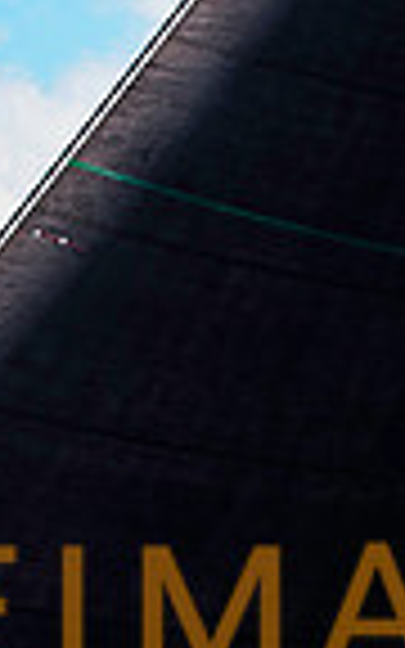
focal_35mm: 334
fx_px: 5898
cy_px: 580
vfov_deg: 6.3
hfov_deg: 3.9
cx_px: 90
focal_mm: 80
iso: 320
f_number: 5
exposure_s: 1/500
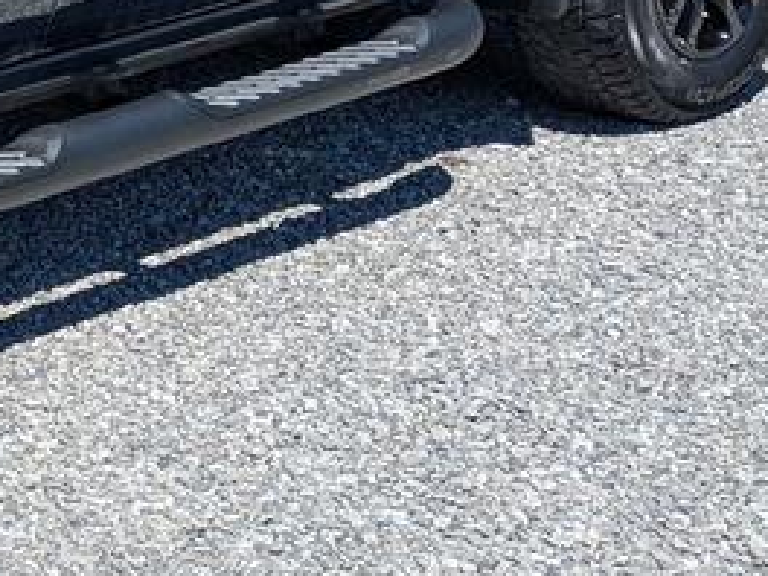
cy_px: -180
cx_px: -420
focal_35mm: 121
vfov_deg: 11.9
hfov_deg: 15.0
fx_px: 2685
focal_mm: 5.43
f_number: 1.89
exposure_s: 1/1776
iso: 42
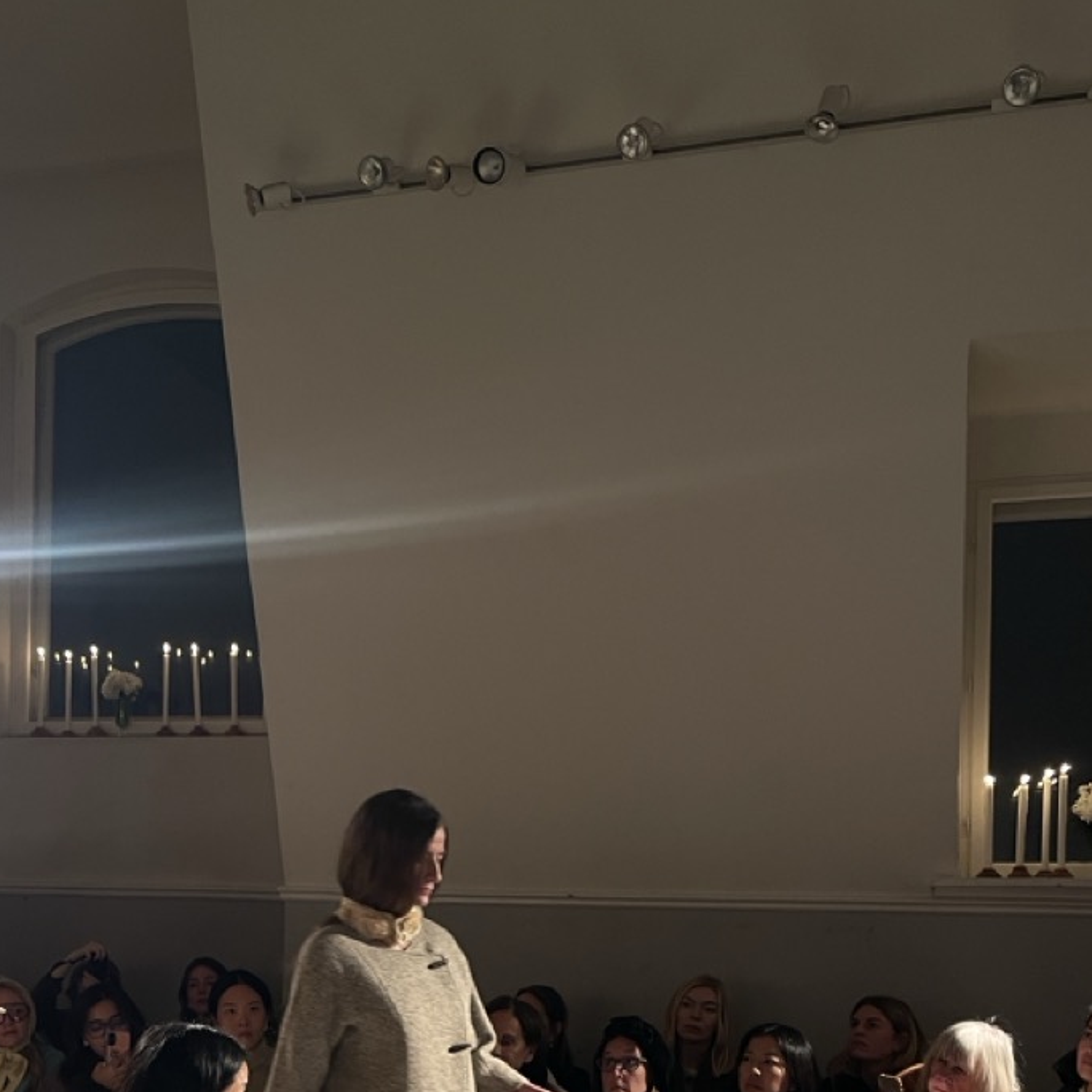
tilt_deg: +1.1
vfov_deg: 37.3
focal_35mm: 43
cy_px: 926
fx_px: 1535
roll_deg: -1.6
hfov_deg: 39.0
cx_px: 442
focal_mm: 4.2
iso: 125
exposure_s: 1/74
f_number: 1.6
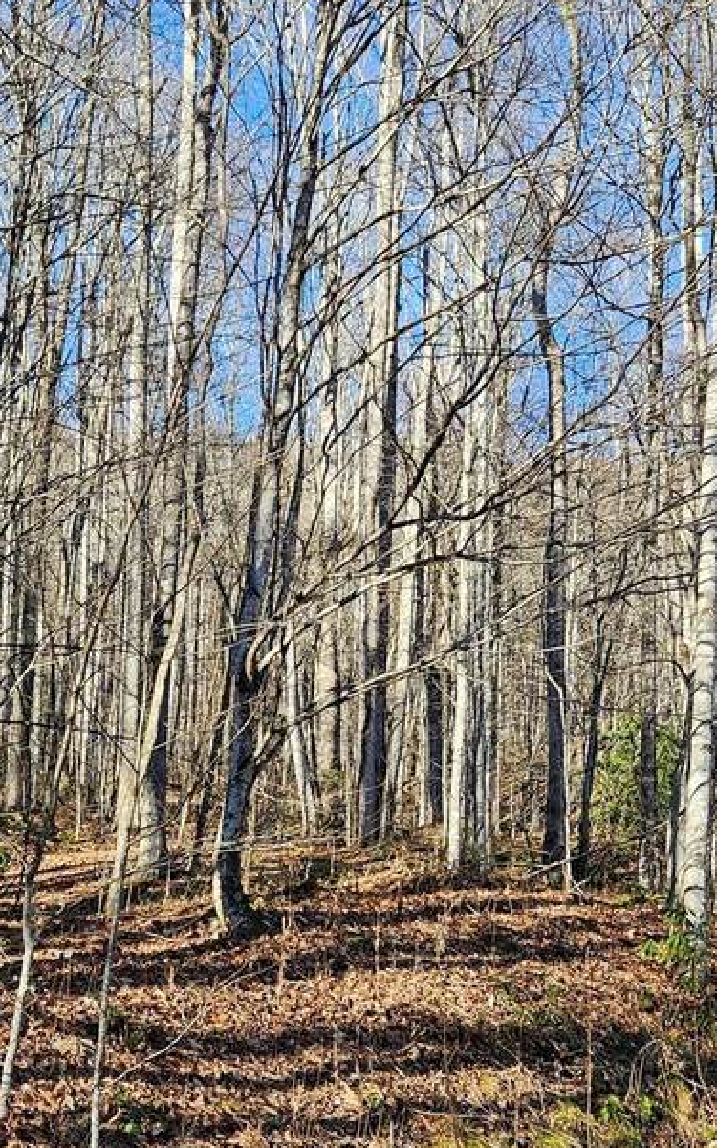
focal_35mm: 52
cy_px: 832
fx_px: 1626
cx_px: 241
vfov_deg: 38.1
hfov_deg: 24.8
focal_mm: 5.4
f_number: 1.8
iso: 25
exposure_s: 1/303
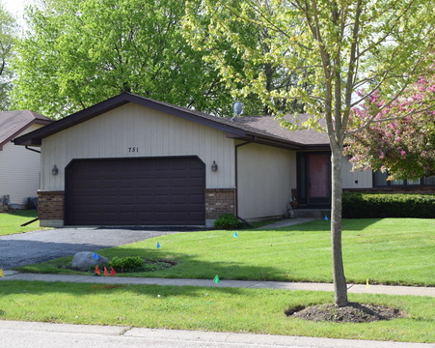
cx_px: 292
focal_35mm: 60
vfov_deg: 25.3
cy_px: 145
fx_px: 772
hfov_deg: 31.2
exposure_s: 1/250
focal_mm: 30
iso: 200
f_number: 8
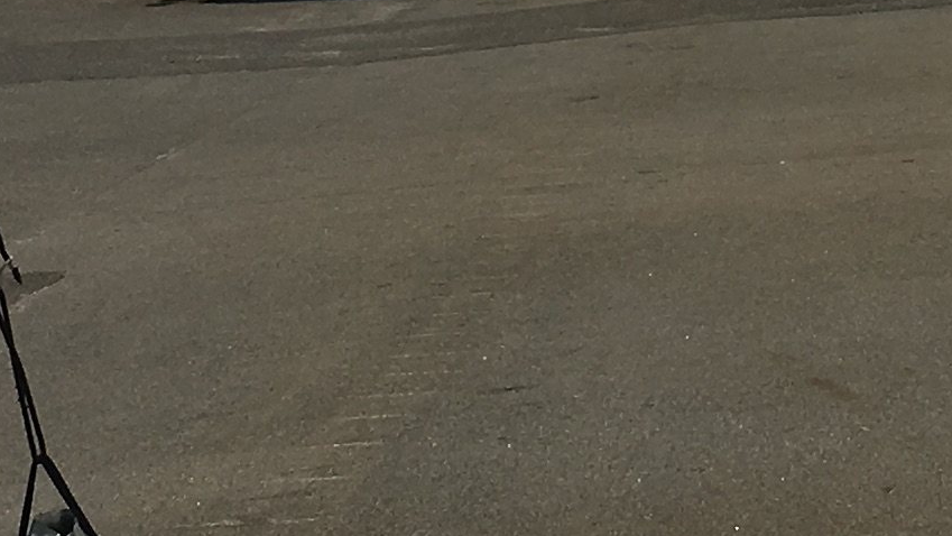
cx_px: 747
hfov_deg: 14.3
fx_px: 3787
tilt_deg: +0.6
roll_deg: -0.8
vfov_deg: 7.9
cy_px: -367
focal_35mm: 150
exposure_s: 1/3497
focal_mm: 4.15
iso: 25
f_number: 2.2
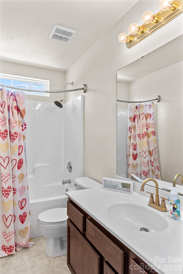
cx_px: 92
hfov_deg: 55.1
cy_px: 137
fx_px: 175
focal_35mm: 23
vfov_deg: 76.1
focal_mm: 23
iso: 100
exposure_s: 1/4
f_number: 8
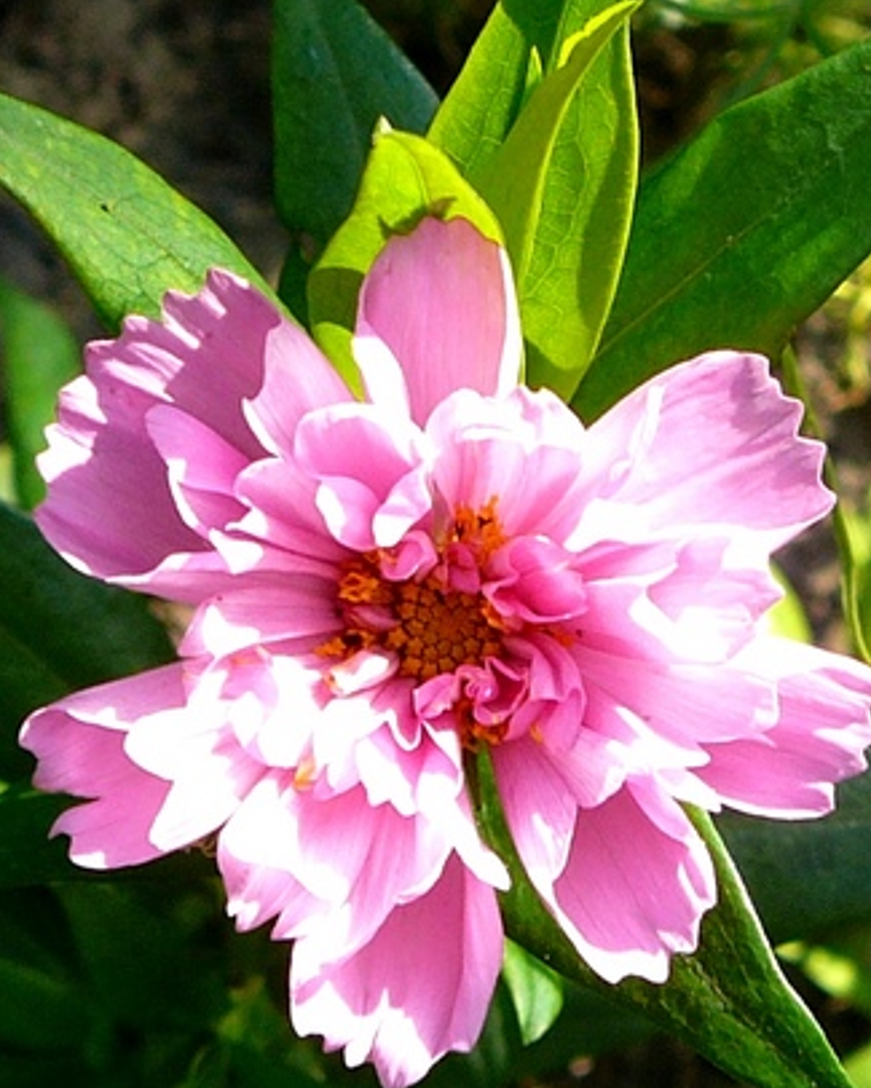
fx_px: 1192
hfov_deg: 40.1
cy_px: 584
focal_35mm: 37
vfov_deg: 49.0
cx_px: 431
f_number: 2.8
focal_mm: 5.2
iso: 80
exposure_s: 1/200
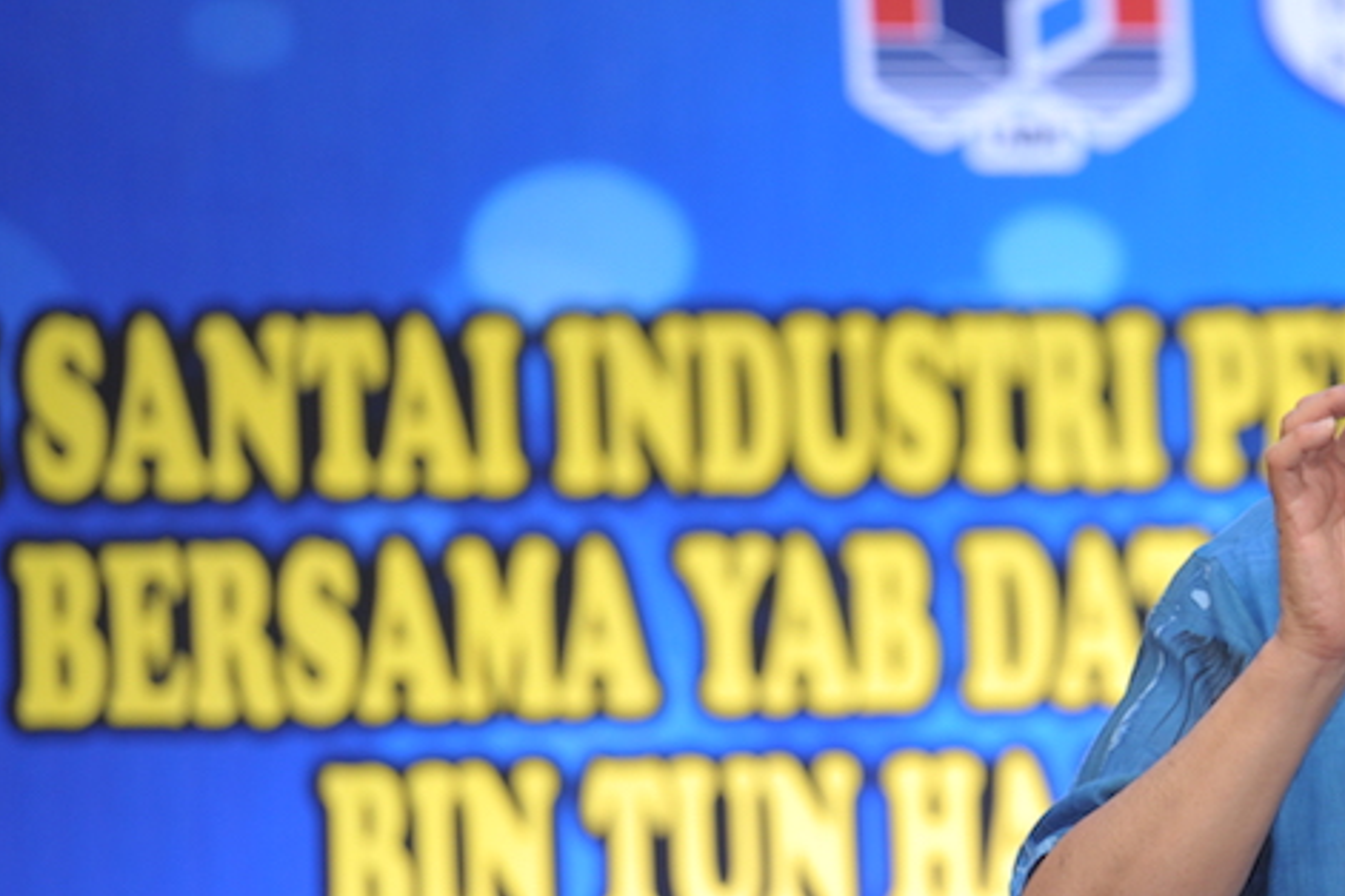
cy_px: 612
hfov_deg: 5.1
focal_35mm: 403
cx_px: 1405
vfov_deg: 3.4
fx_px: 15055
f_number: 2.8
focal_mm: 190
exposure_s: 1/125
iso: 800
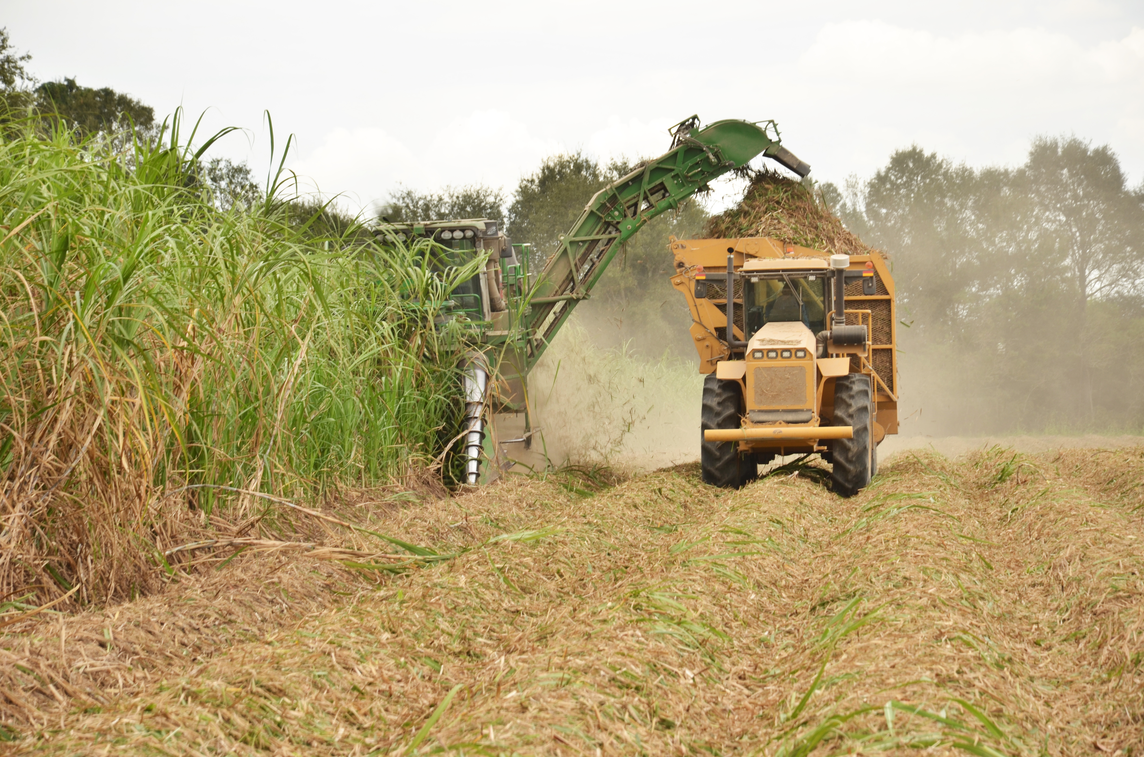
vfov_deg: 8.7
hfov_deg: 13.1
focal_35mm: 158
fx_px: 4995
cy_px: 378
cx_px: 572
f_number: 8
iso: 100
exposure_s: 1/100
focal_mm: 105
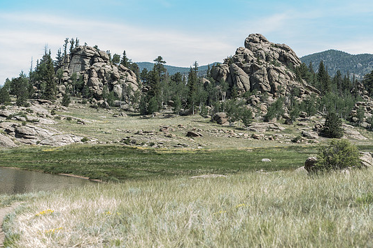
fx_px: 901
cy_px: 118
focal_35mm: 87
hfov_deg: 23.4
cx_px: 201
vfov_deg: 15.7
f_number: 13
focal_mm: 80
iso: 280
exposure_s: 1/320
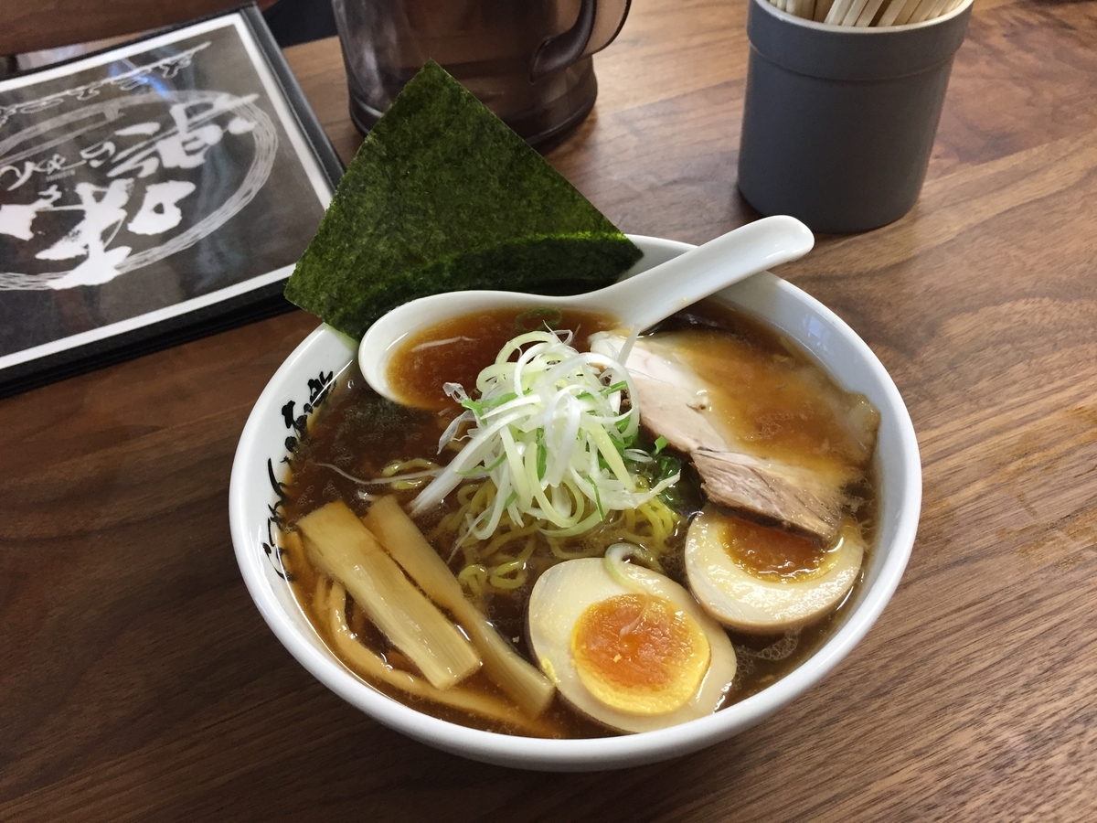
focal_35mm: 29
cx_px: 548
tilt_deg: -44.4
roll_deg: +4.8
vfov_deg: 48.2
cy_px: 412
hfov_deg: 61.7
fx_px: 919
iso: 125
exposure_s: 1/30
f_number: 2.2
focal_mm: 4.15
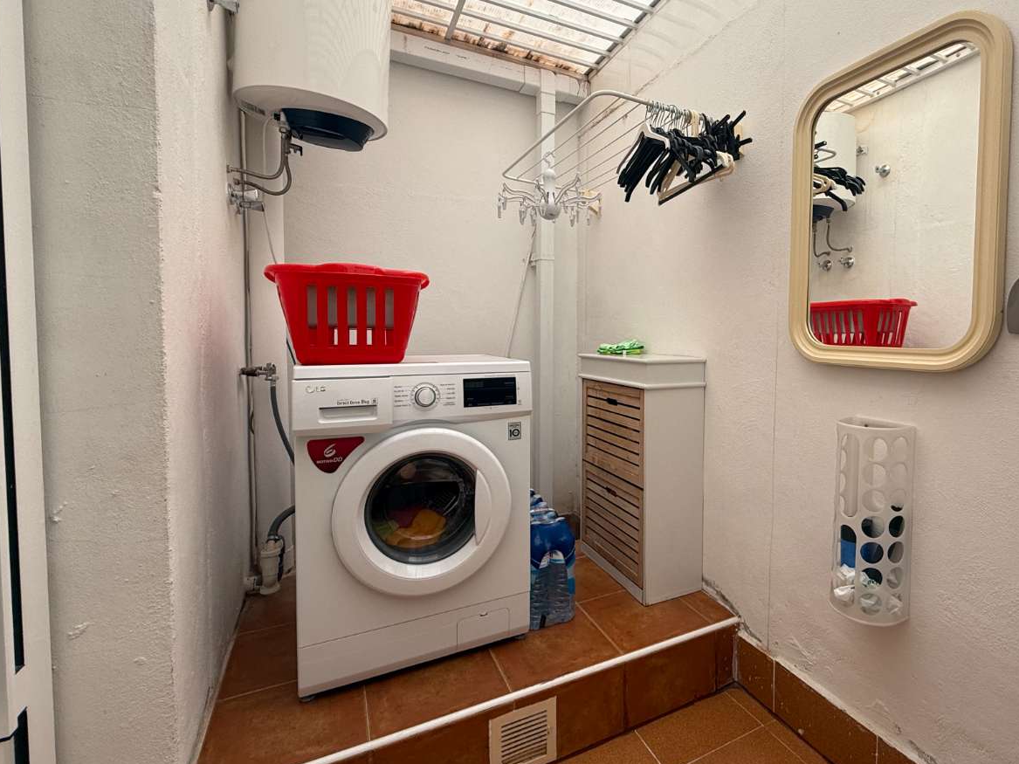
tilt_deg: -2.0
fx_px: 530
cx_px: 630
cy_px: 351
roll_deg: -0.3
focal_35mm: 18
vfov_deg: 71.5
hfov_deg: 86.2
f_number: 2.2
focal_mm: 2.22
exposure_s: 1/203
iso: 50
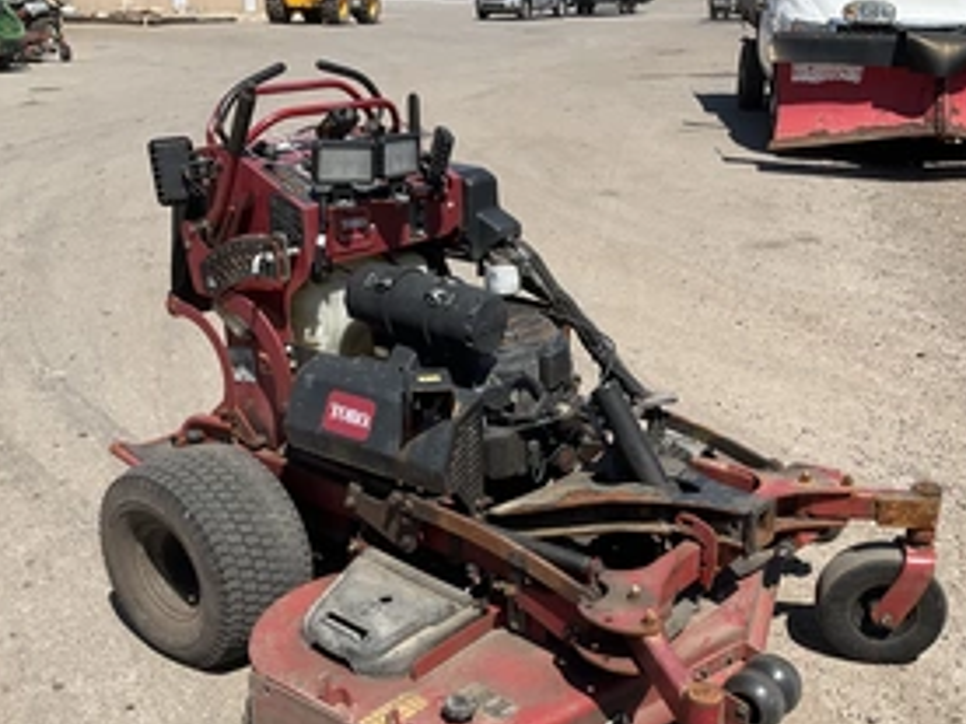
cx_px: 514
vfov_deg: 34.1
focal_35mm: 42
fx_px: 1172
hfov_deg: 44.8
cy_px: 479
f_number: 1.8
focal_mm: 3
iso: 25
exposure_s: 1/1848
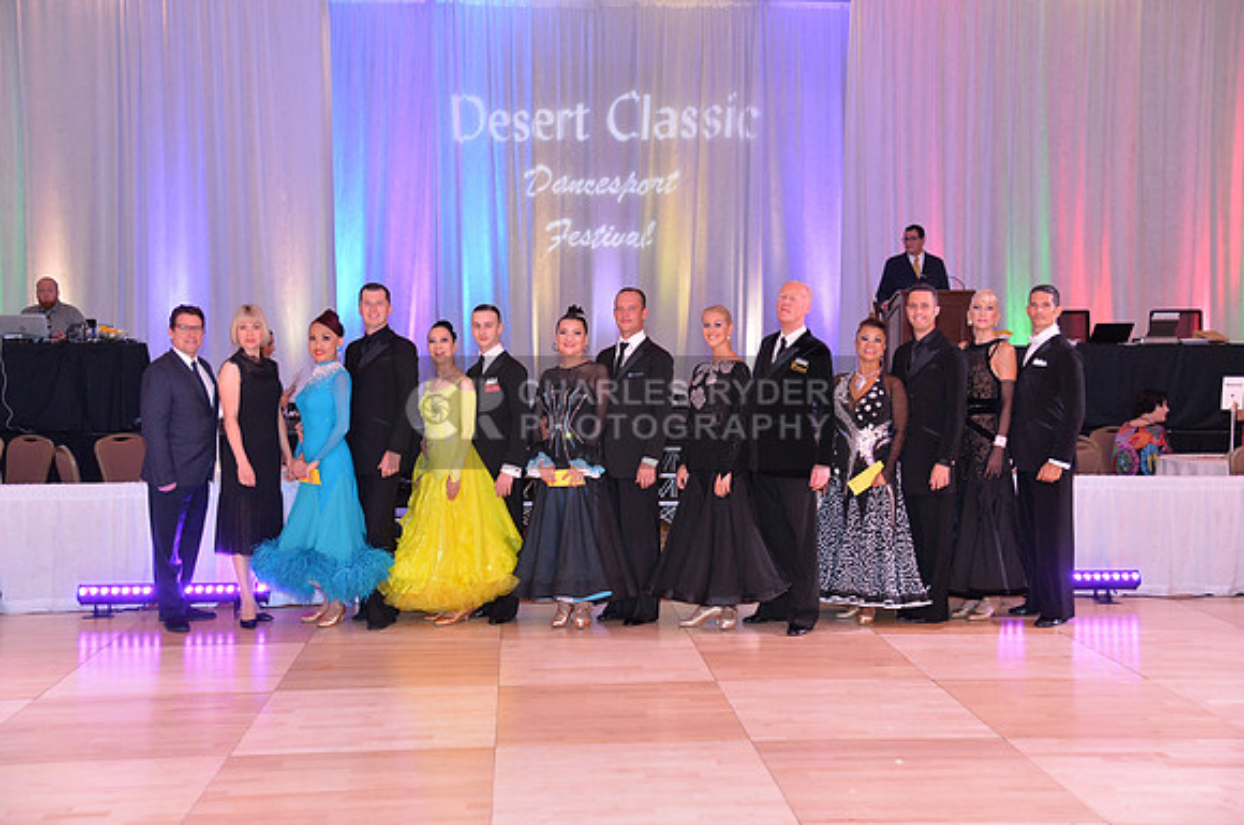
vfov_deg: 30.4
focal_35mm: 44
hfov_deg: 44.6
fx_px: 1518
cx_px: 622
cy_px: 412
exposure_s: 1/250
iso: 2000
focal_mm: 44
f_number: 4
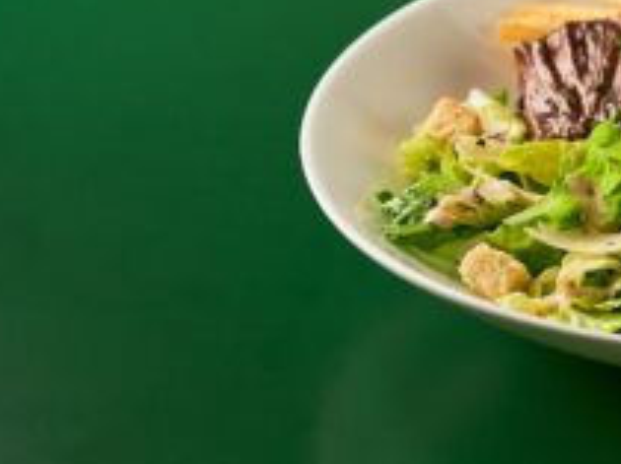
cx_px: 819
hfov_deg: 7.3
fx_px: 4784
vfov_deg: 5.6
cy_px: 130
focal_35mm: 267
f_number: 5.6
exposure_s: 1/80
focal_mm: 97
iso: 400
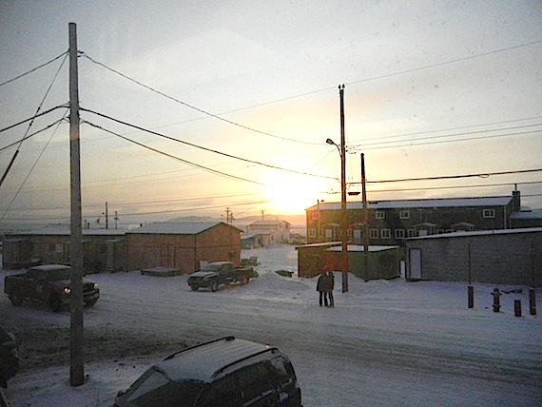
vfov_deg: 46.8
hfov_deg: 59.9
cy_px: 204
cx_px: 271
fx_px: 470
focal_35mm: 30
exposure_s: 1/1678
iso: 1600
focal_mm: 5.4
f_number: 7
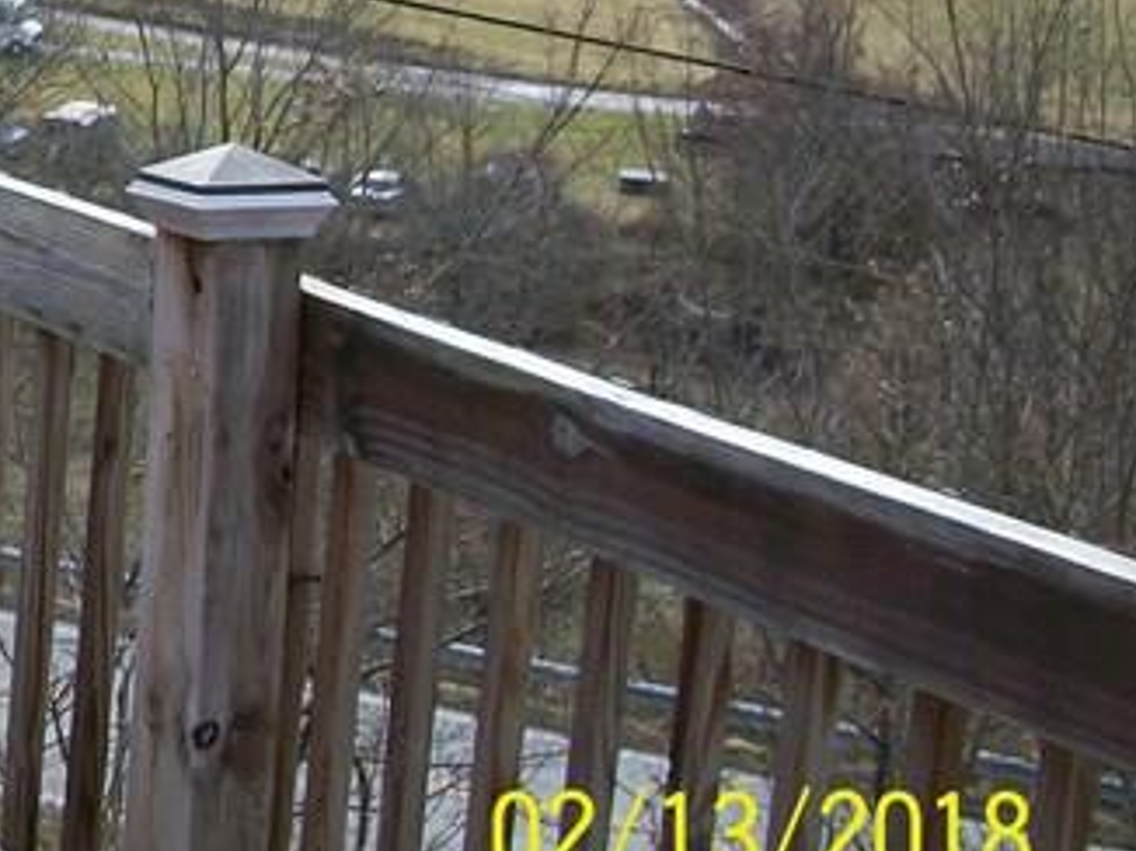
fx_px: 3607
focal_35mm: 110
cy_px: -209
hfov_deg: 16.3
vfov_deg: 13.0
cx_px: -571
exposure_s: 1/320
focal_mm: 6.3
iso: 80
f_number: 3.1
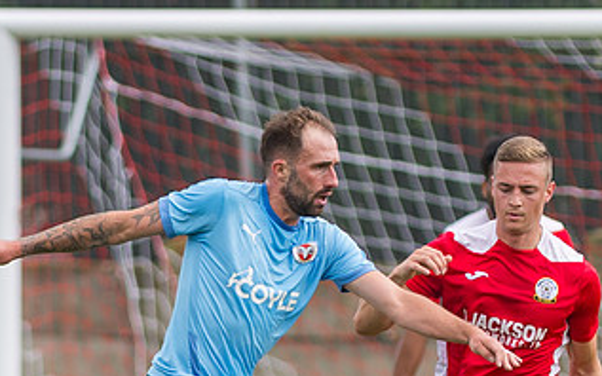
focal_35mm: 1398
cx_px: 390
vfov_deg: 0.9
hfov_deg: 1.5
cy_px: 454
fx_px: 22932
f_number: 2.8
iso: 100
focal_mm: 300
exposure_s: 1/1250
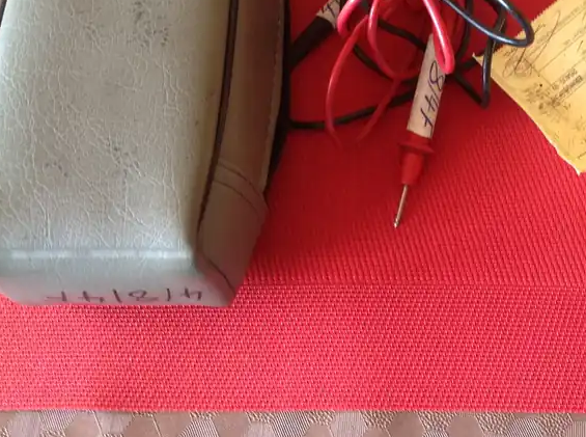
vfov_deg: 23.3
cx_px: 489
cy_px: 103
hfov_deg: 30.3
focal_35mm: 62
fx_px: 1047
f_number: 2.4
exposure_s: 1/24
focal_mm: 4.28
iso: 64
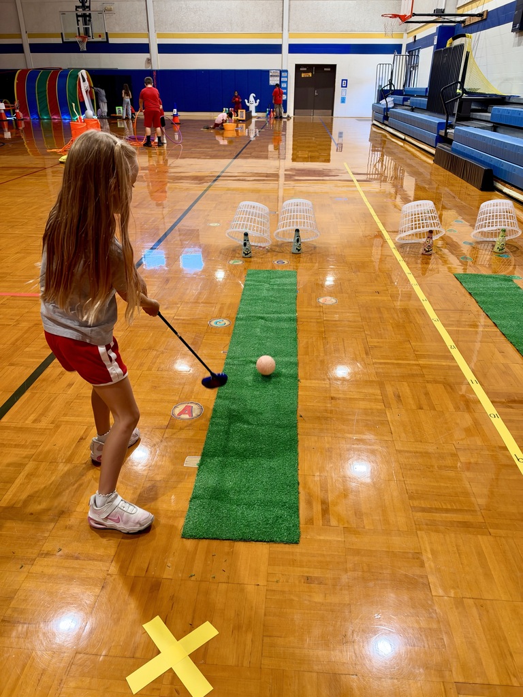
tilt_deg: -28.1
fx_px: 483
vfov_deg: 71.6
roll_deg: -1.7
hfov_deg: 56.8
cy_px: 348
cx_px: 262
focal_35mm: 24
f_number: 1.8
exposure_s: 1/120
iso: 250
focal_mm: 6.93
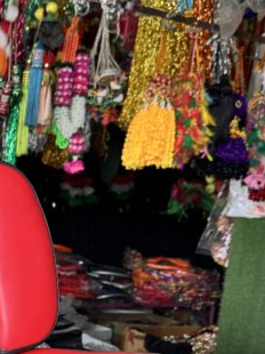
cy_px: 341
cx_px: -47
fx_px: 634
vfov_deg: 29.5
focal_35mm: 62
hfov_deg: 22.0
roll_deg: -3.5
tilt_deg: -10.3
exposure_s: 1/100
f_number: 1.78
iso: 125
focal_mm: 6.76
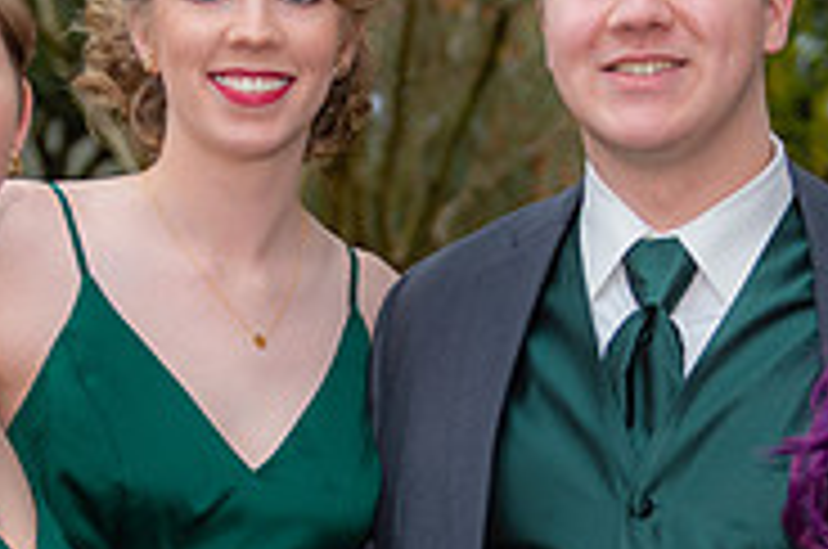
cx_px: 454
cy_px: 396
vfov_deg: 11.4
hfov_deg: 17.1
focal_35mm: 120
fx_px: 2755
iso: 320
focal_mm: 38
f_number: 2.8
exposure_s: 1/500
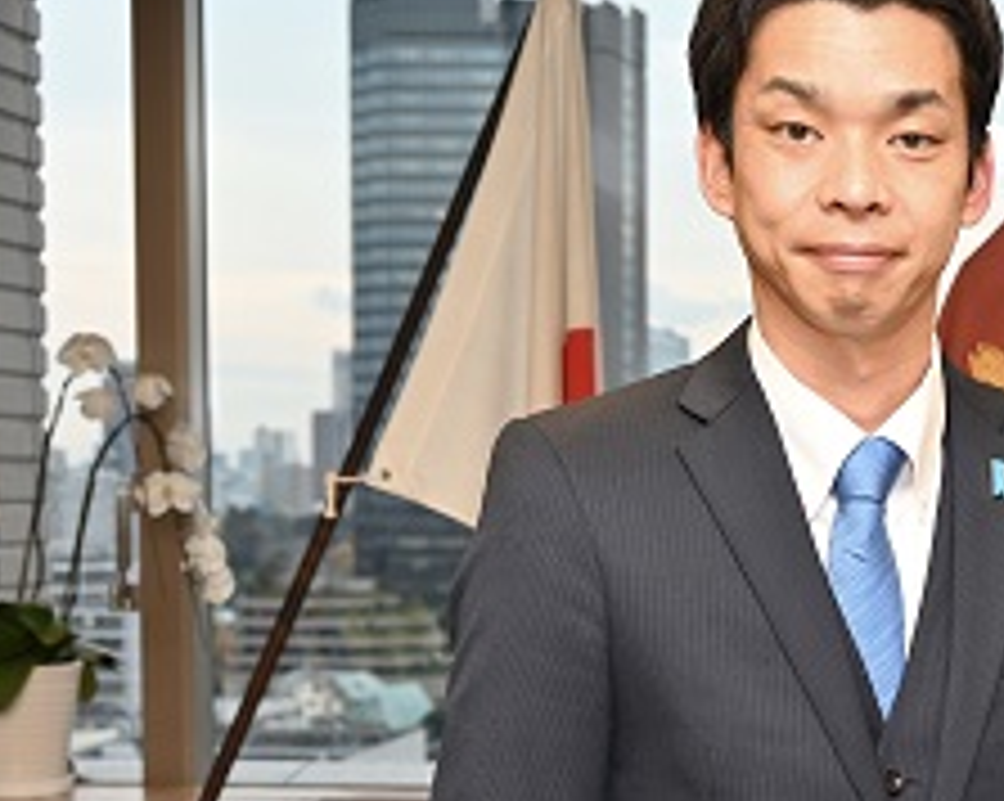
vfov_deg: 17.6
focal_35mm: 86
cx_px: 1130
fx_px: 2553
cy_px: 711
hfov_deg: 21.0
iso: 200
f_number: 4.8
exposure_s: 1/80
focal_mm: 34
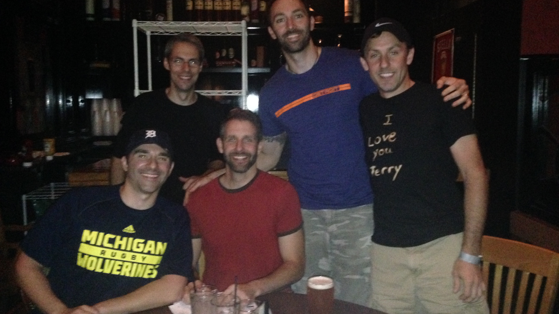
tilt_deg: -4.2
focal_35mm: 36
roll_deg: +0.6
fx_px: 534
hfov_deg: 55.3
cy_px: 143
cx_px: 280
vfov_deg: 32.8
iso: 800
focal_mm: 4.12
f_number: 2.4
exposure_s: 1/16
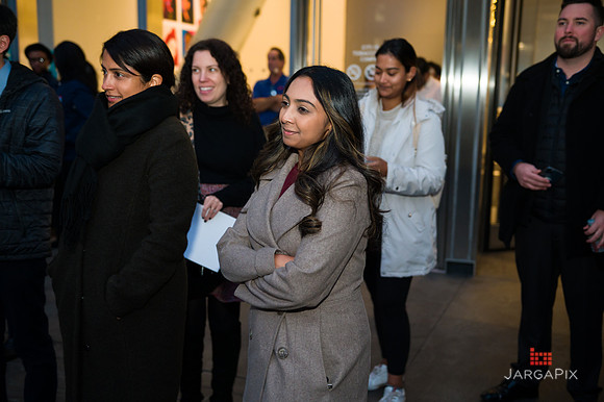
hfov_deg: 48.5
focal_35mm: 40
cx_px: 302
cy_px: 201
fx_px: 671
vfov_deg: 33.4
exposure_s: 1/200
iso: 1600
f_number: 4
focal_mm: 40
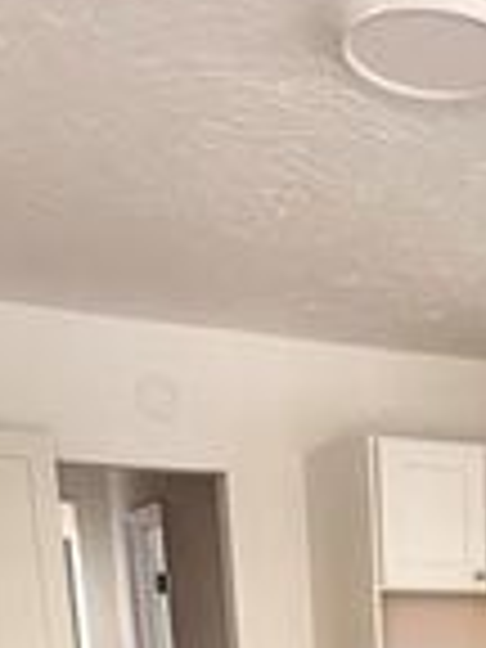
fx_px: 1217
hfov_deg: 21.4
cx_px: 540
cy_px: 1001
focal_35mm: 65
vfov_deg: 23.3
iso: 200
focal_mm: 2.22
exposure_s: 1/99
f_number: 2.2
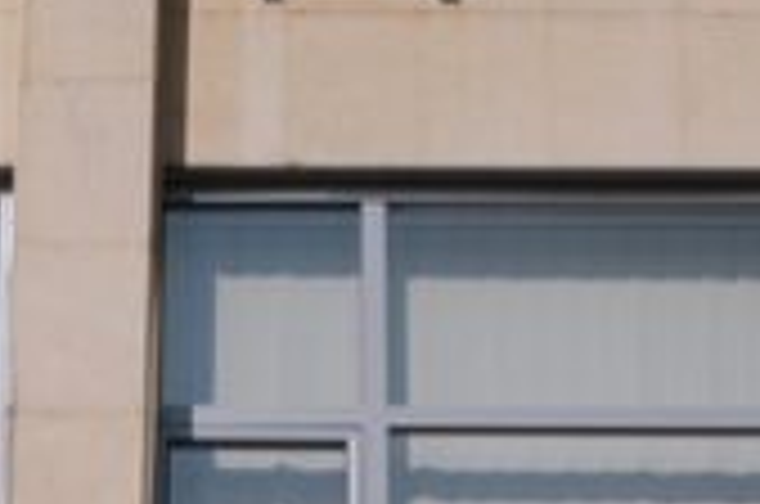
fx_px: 3477
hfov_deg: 12.4
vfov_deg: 7.9
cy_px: 1012
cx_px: 144
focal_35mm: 165
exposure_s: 1/1700
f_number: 9
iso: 400
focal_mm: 26.9
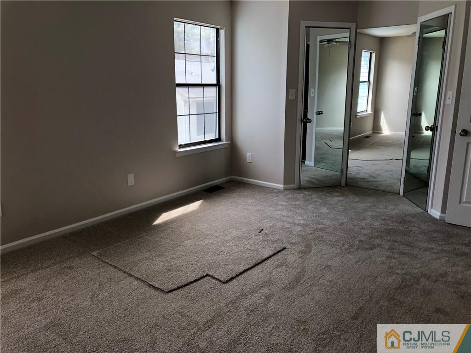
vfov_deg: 49.7
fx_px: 381
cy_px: 176
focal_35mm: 28
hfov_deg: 63.4
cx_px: 236
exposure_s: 1/120
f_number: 1.8
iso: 40
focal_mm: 3.99
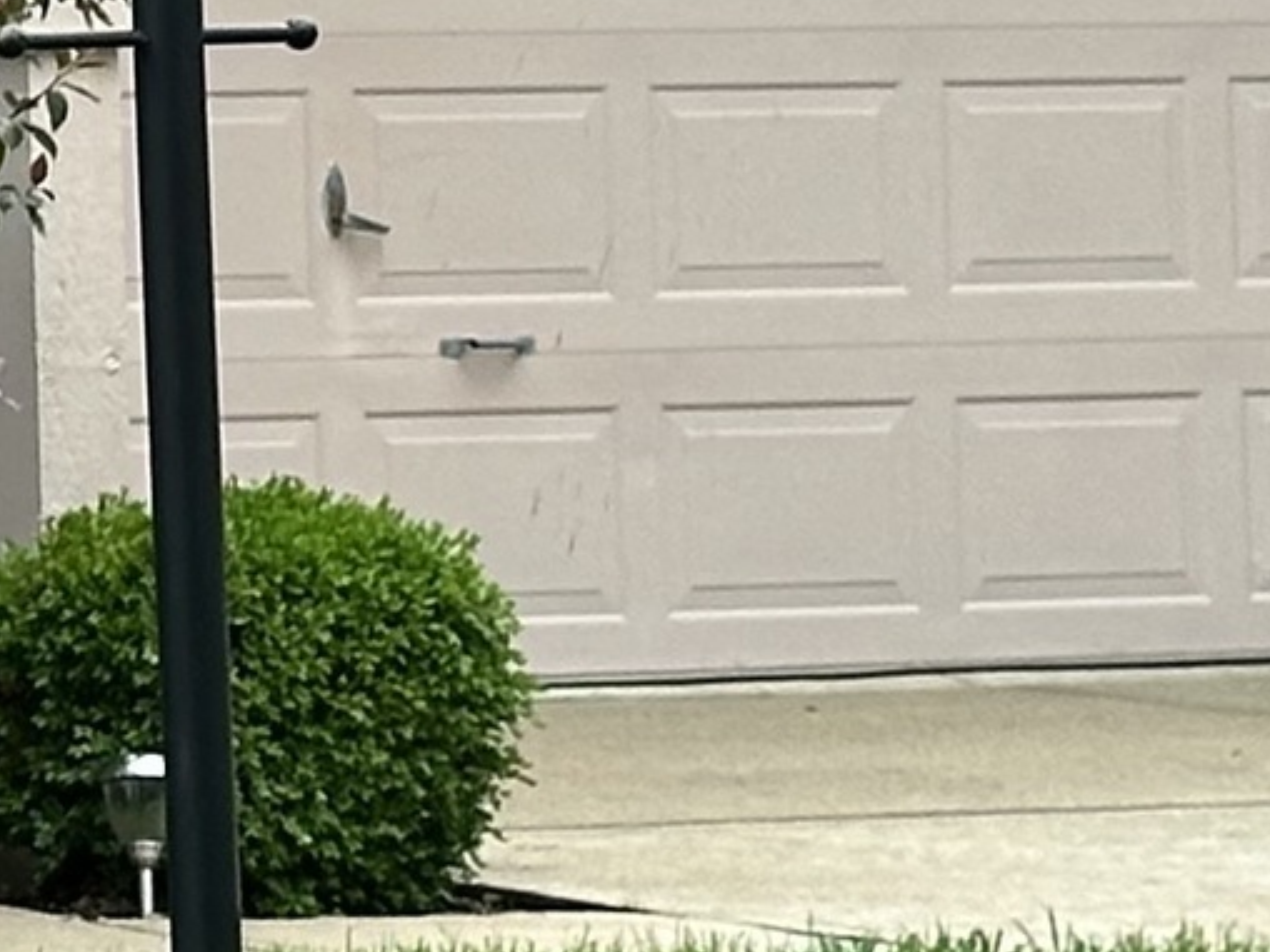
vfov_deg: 5.1
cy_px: -425
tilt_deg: +2.5
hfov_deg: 6.4
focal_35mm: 290
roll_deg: +0.9
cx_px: -2060
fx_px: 10640
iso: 64
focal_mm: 6.86
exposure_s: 1/990
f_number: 1.78
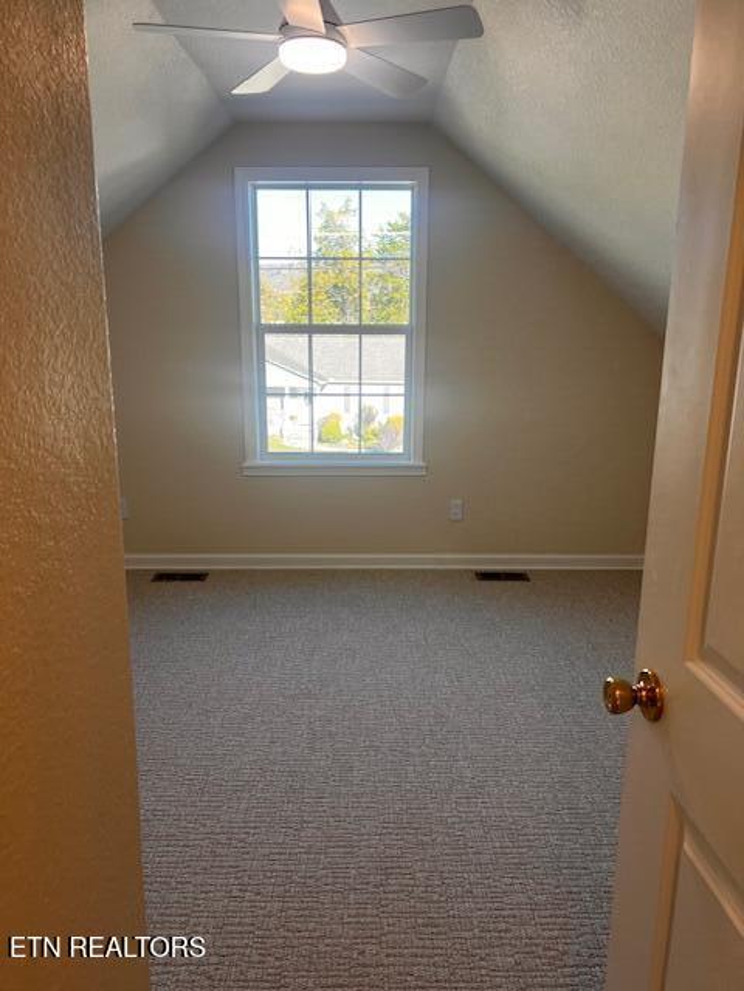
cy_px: 496
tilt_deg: -10.5
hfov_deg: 53.1
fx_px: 745
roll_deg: -0.7
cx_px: 372
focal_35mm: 26
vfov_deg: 67.3
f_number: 1.5
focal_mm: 5.7
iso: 40
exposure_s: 1/199
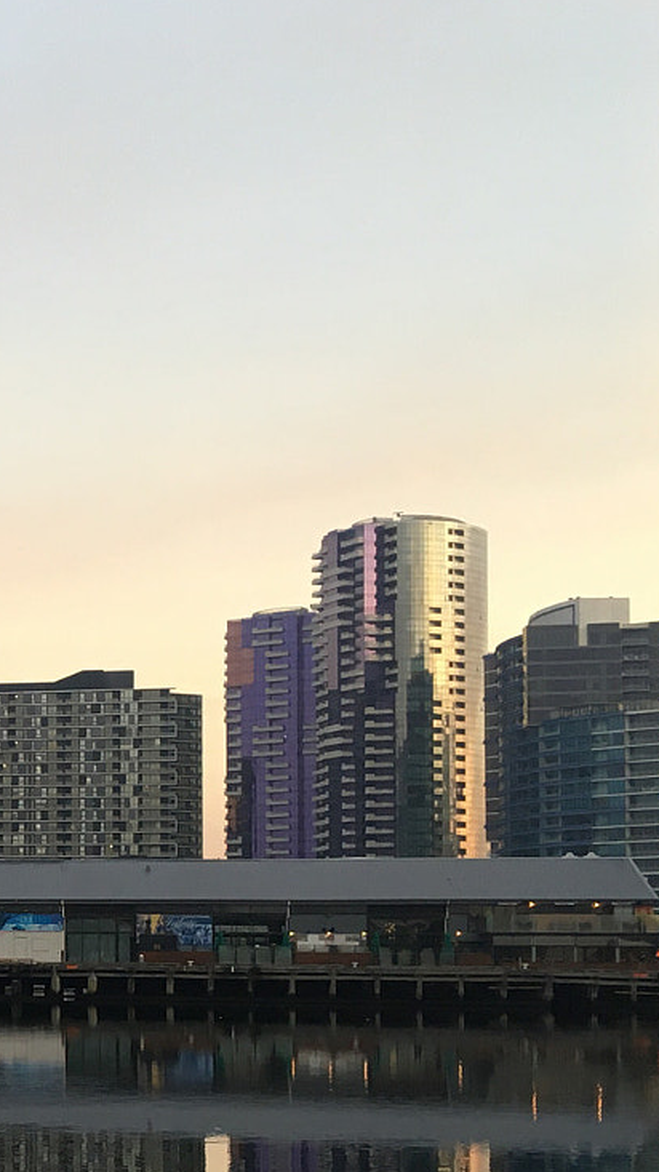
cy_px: 873
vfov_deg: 30.1
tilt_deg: +2.6
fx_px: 2145
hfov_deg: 15.1
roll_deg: -0.8
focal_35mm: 69
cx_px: -533
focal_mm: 4.15
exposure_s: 1/33
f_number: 2.2
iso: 25
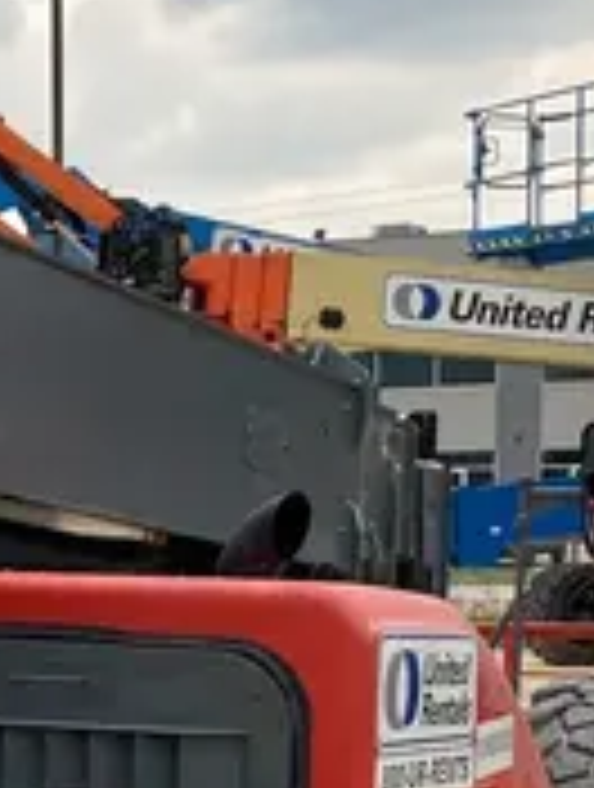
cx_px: -392
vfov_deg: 16.4
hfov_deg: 11.9
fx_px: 2667
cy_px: 826
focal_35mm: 117
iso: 20
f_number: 1.8
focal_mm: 3.99
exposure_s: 1/615
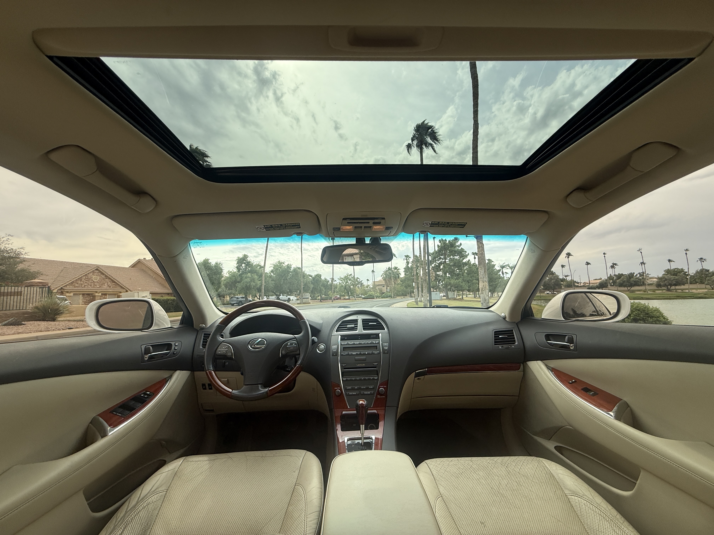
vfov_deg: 85.7
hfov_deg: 102.1
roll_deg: +1.5
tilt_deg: +5.4
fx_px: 289
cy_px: 268
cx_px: 357
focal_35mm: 14
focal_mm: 2.22
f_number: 2.2
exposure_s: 1/820
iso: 50
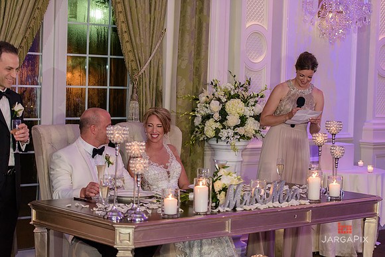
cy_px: 128
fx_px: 877
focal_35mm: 82
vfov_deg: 16.7
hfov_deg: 24.8
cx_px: 192
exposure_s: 1/125
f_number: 3.2
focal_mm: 82
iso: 1600
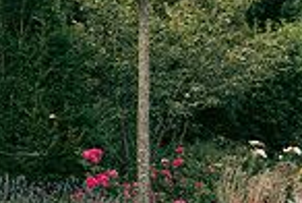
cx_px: -211
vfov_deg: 11.9
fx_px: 967
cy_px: 11
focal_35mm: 115
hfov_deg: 15.6
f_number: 3.5
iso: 250
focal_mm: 29
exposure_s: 1/500
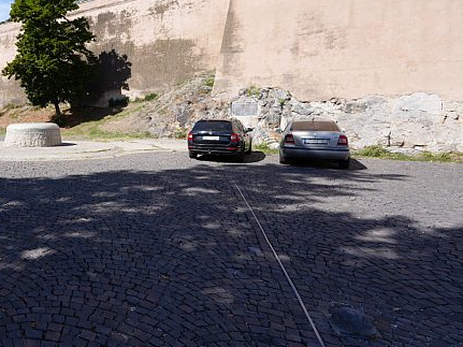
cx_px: 56
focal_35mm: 25
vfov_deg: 53.9
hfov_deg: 60.1
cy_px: 120
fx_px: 334
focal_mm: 14
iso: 100
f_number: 9
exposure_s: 1/160
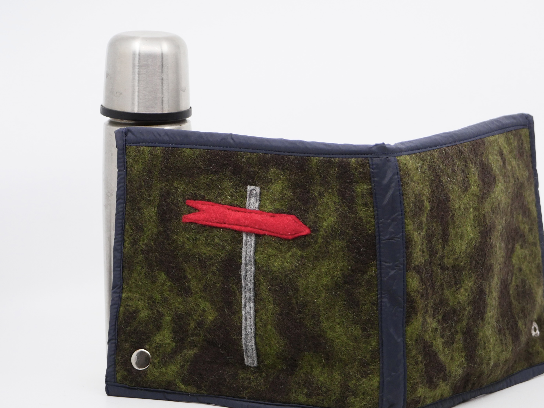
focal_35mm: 213
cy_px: 216
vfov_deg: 7.0
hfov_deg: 9.3
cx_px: 312
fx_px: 3347
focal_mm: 85
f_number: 5
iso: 400
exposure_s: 1/200
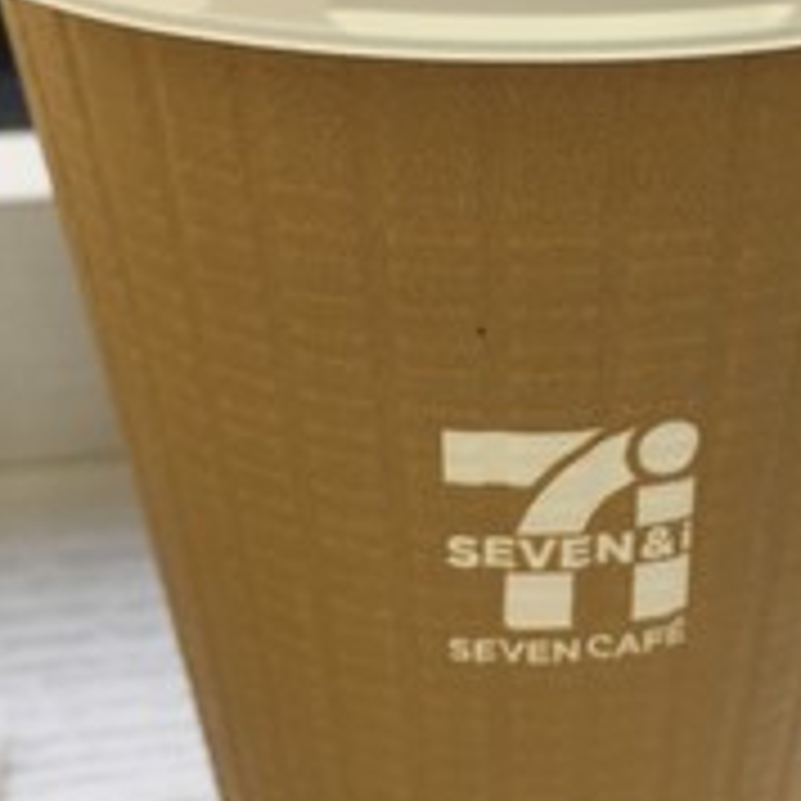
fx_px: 1702
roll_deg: +0.1
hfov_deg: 26.3
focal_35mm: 65
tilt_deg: -25.0
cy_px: 297
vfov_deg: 26.4
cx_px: 531
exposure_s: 1/60
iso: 32
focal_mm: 4.15
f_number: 2.2
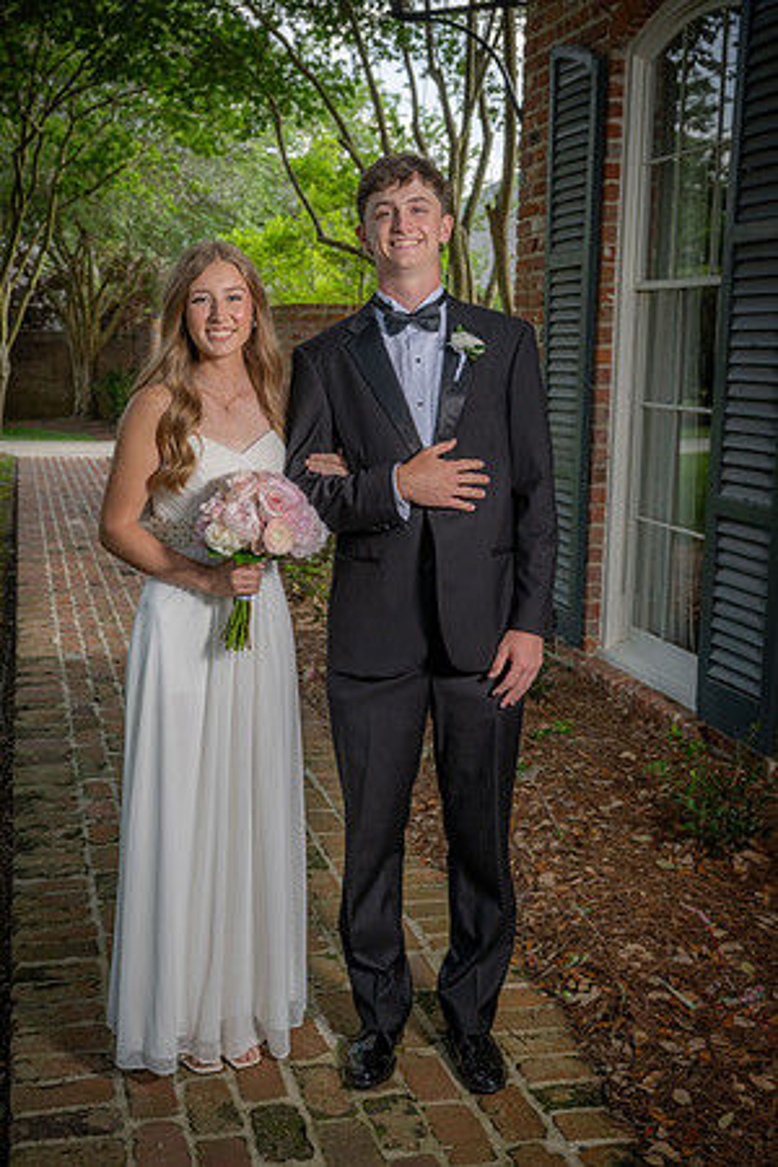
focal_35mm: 42
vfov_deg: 46.4
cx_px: 389
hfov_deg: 31.9
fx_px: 1361
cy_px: 584
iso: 100
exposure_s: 1/160
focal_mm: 42
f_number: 5.6
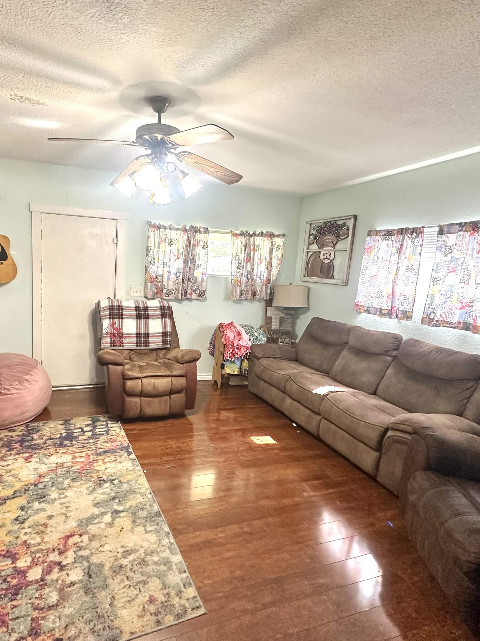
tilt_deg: -9.5
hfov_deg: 67.6
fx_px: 351
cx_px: 178
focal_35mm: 19
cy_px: 319
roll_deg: -2.8
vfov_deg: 84.7
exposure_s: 1/120
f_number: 2.2
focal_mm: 2.22
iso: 320
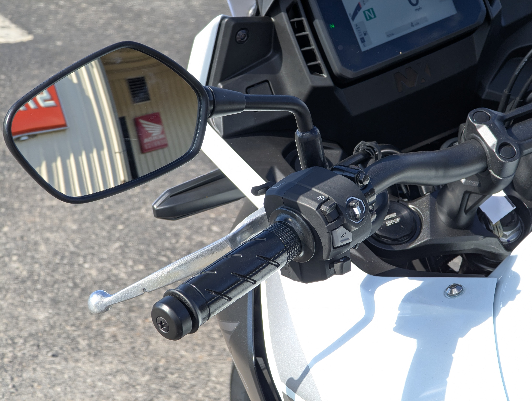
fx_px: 1631
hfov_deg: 18.5
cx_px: 266
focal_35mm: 106
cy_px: 200
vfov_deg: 14.0
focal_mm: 19
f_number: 3.5
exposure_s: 1/187
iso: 30
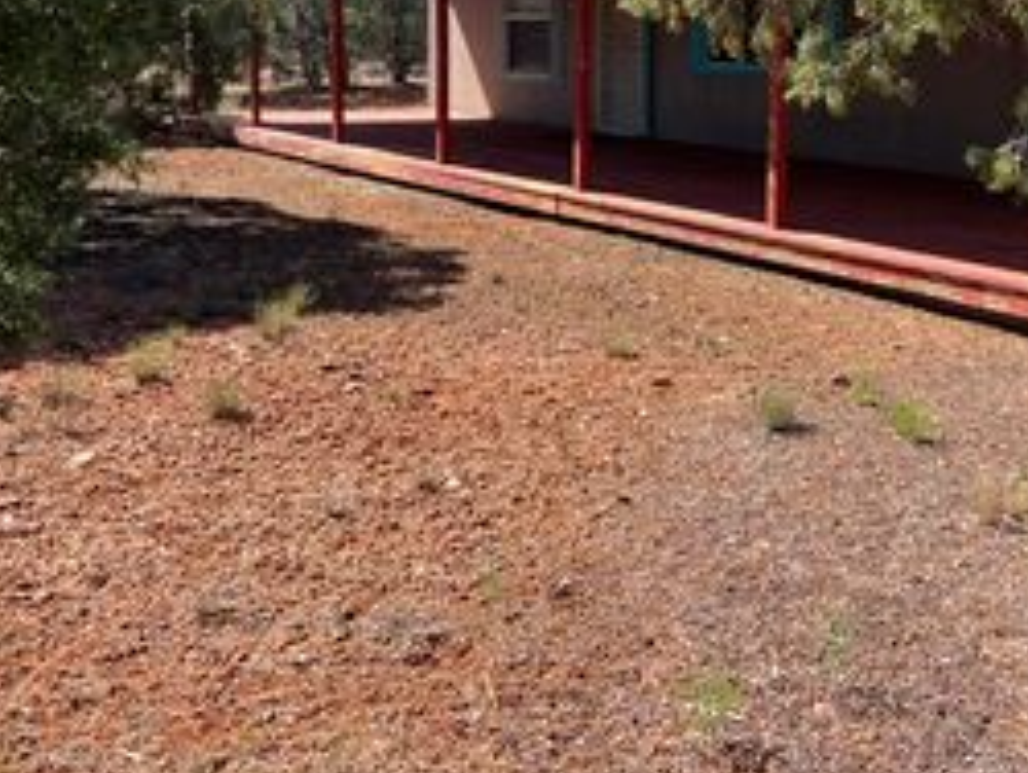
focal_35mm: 52
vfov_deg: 27.3
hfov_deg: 36.5
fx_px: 1546
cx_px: 674
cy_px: 121
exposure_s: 1/1597
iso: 50
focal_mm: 5.7
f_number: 1.5
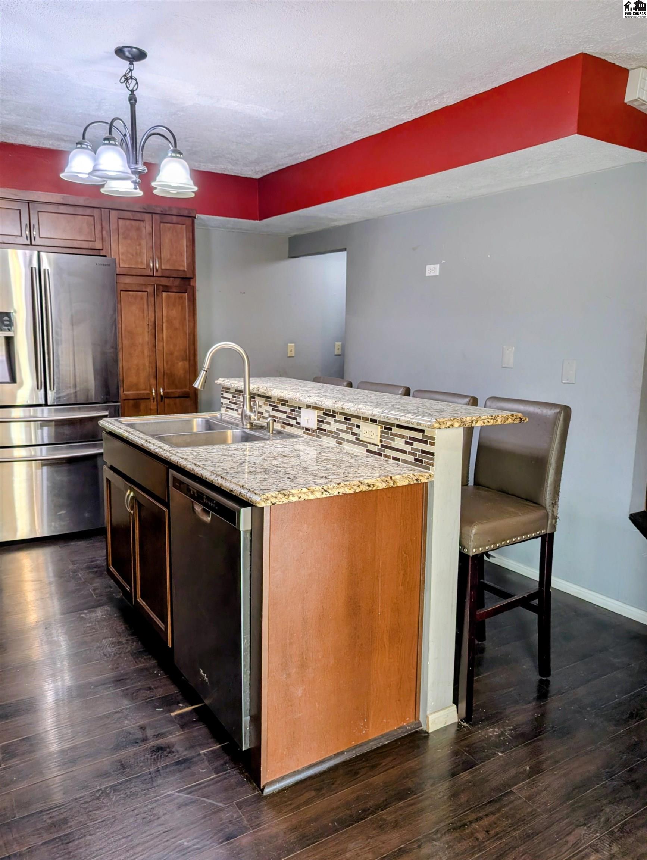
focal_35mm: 24
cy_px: 430
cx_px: 324
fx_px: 597
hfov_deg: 56.9
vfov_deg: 71.5
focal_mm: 6.9
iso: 26
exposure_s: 1/60
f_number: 1.68
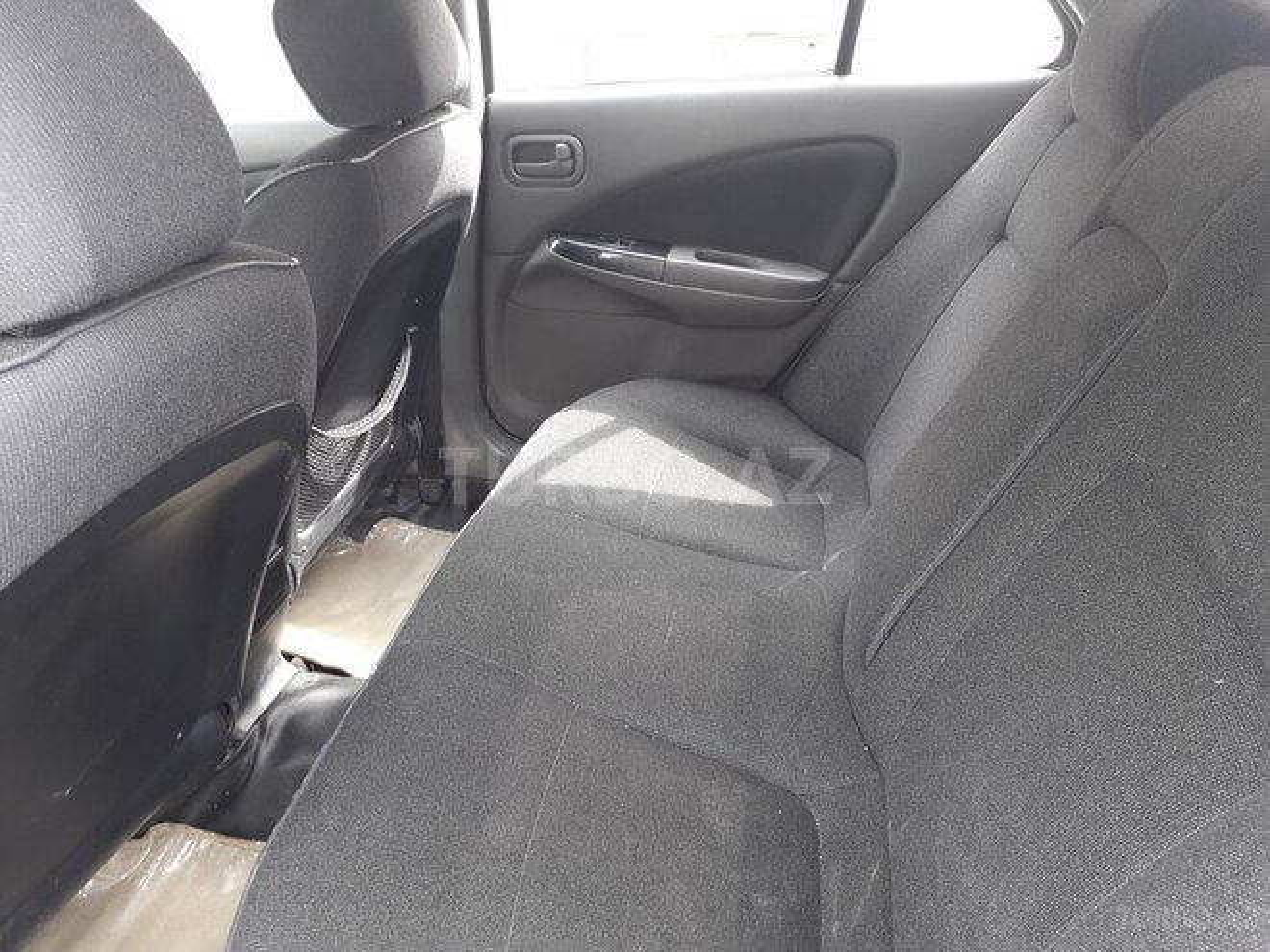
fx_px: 991
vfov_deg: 51.4
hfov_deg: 65.3
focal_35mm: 27
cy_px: 476
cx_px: 635
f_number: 1.9
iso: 50
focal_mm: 3.6
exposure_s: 1/50
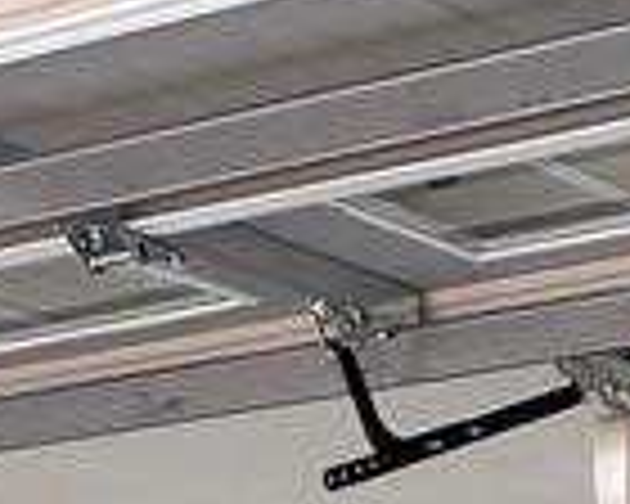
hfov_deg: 10.0
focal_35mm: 185
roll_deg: -0.7
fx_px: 3449
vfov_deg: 7.3
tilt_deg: -1.4
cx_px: 1048
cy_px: 1552
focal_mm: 4.25
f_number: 1.8
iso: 32
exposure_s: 1/237
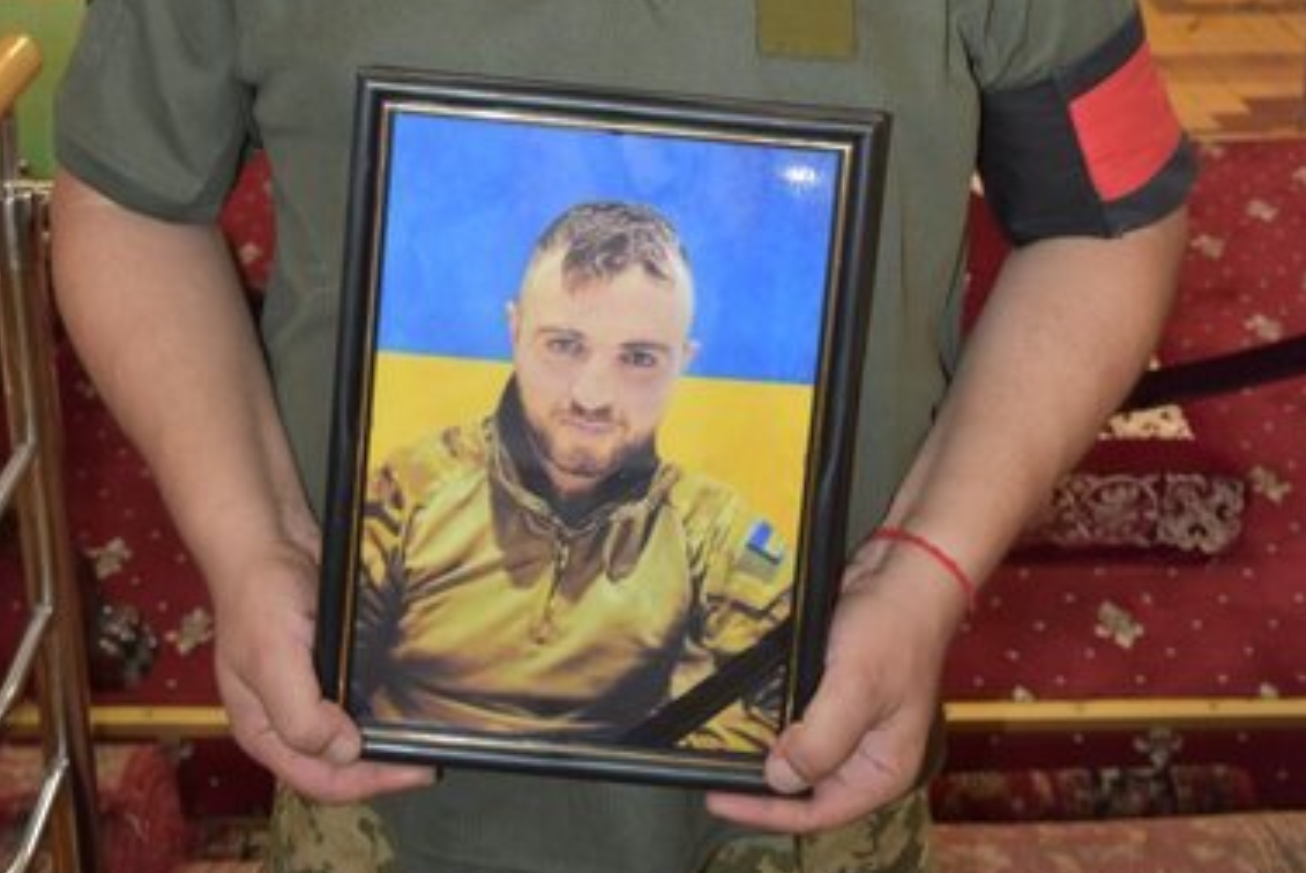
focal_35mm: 35
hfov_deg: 54.4
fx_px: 1271
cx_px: 624
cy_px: 445
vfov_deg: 37.9
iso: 1000
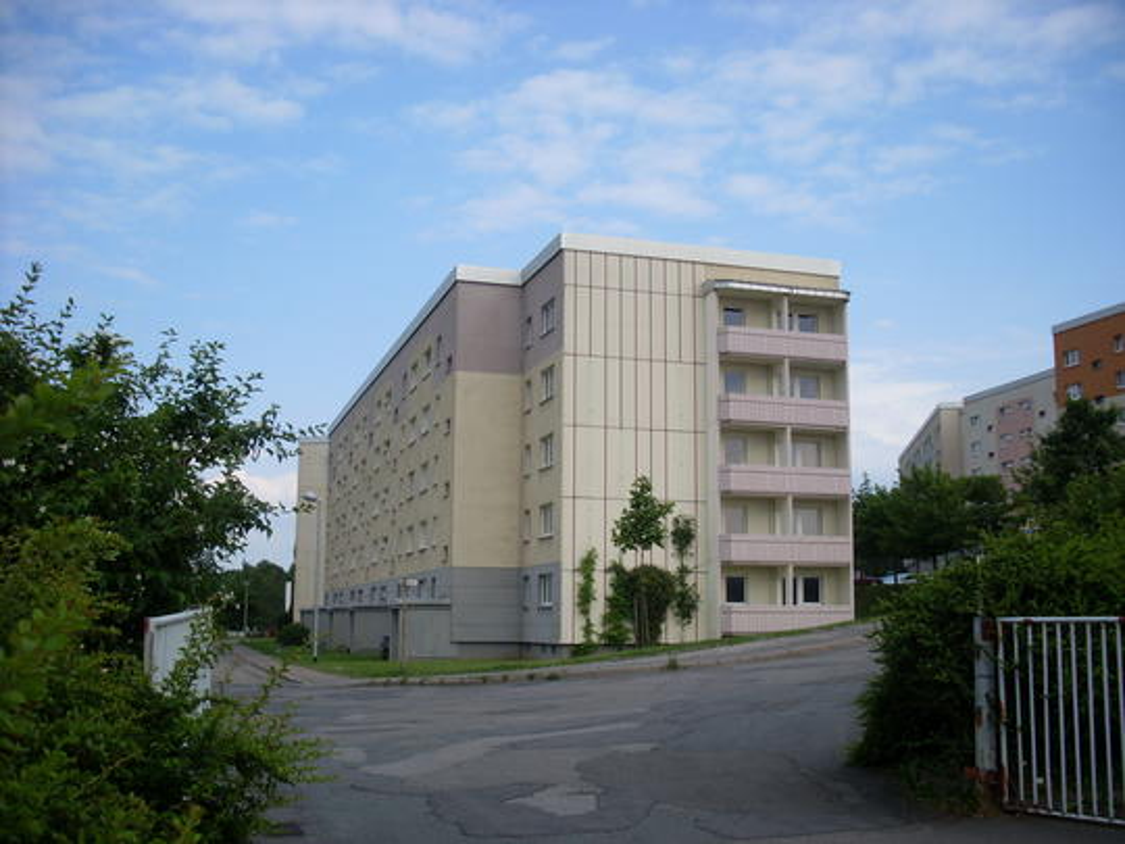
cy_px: 422
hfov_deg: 49.0
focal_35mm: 38
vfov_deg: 37.7
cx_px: 562
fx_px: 1235
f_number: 7.7
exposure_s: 1/180
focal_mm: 6.3
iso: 80
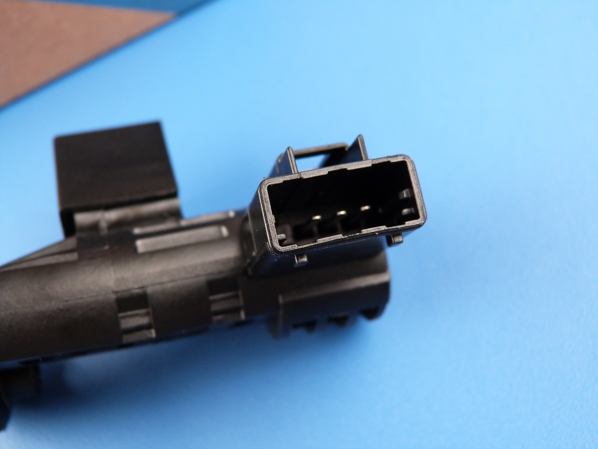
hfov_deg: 40.4
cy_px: 224
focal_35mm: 47
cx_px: 299
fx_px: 812
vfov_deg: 30.9
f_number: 3.2
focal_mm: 8.5
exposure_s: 1/60
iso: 250
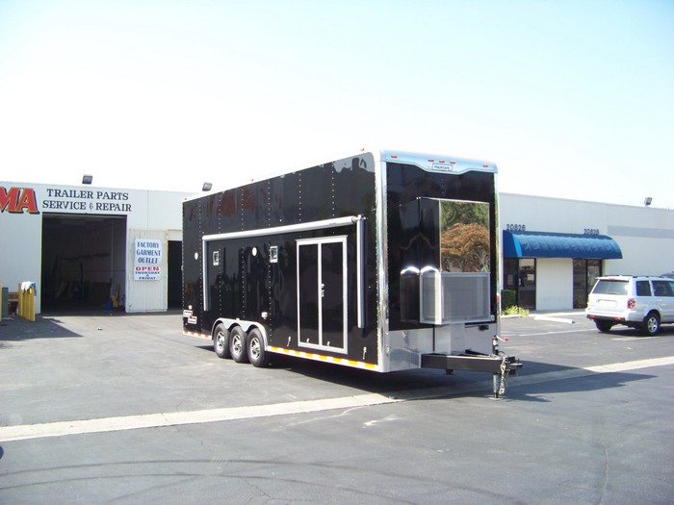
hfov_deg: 51.4
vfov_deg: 39.7
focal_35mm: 36
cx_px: 337
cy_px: 252
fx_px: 701
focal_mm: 5.85
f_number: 2.8
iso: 72
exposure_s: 1/400
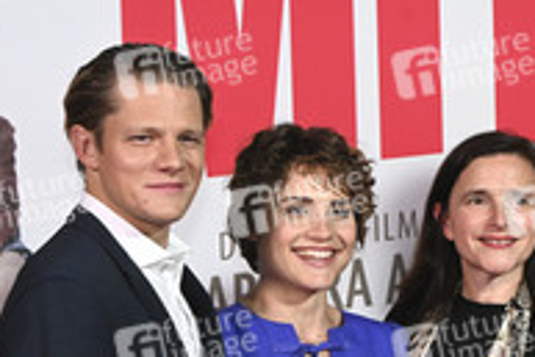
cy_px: 412
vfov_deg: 12.0
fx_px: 1666
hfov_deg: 17.9
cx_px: 500
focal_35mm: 112
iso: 2000
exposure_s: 1/200
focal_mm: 48
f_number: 7.1
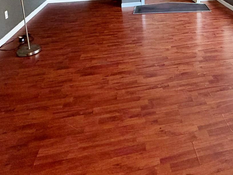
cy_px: -22
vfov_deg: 34.6
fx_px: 236
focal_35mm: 35
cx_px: 174
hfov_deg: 50.5
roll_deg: +1.0
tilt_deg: -10.4
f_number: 2.2
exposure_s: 1/121
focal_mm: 2.22
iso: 250
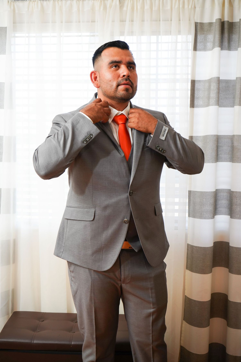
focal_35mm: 42
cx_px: 120
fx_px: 422
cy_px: 181
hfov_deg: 31.9
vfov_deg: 46.4
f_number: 5.6
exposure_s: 1/125
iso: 640
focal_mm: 42
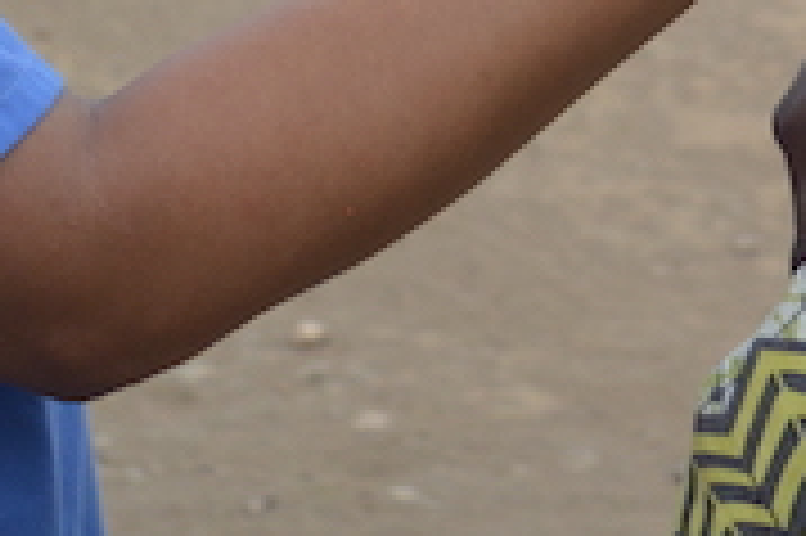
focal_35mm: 189
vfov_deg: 6.8
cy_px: -804
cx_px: 991
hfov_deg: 10.7
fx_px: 4228
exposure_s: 1/400
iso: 400
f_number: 3.8
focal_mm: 22
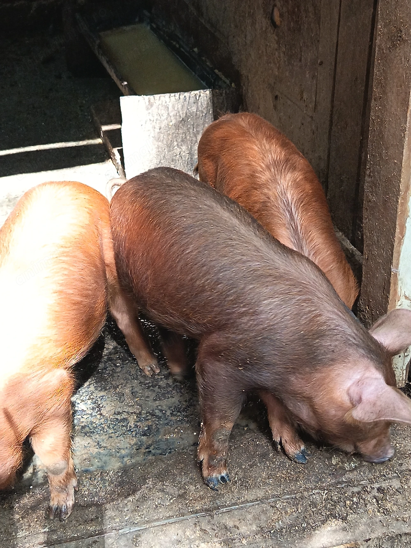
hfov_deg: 30.3
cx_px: 206
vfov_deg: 39.7
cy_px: 274
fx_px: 760
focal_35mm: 48
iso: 795
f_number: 1.75
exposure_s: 1/60
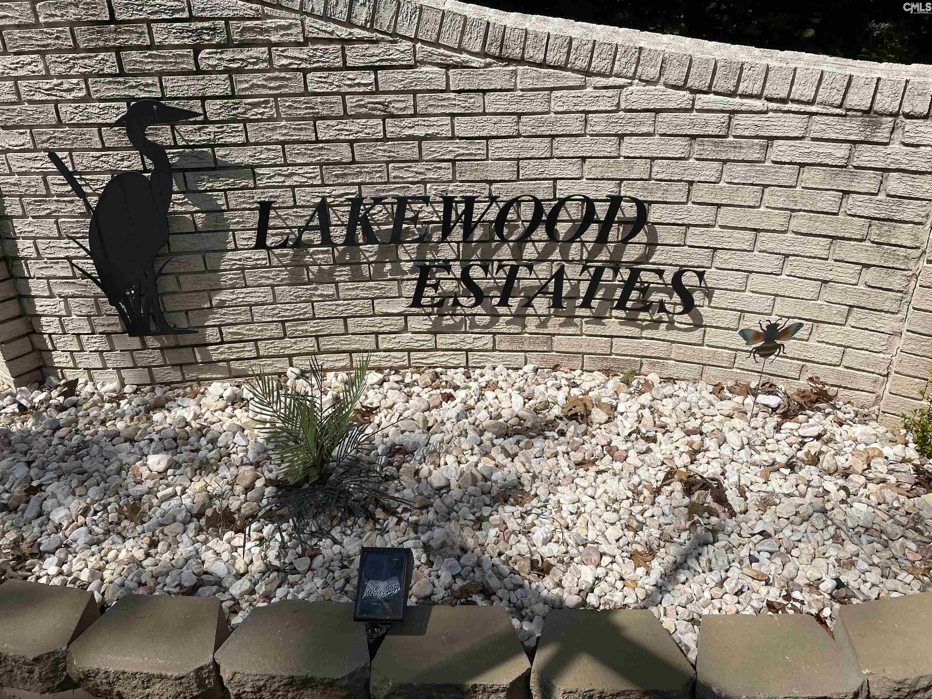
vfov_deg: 53.1
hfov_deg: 67.3
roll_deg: +2.5
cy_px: 350
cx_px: 466
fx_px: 700
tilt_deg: -27.2
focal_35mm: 26
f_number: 1.6
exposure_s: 1/6135
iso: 32
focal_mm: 4.2
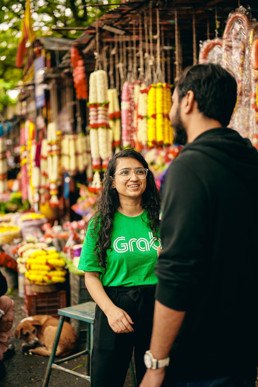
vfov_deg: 39.6
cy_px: 194
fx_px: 537
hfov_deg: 27.0
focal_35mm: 50
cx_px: 129
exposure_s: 1/250
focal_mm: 50
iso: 320
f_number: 1.8
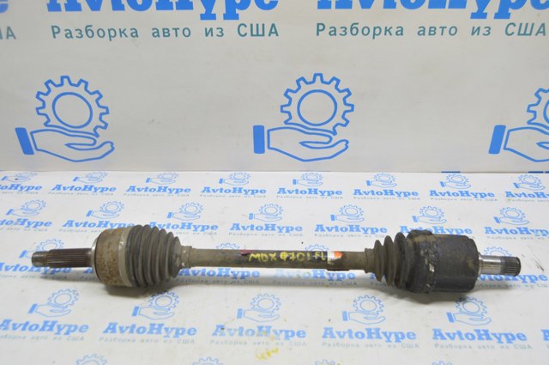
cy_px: 182
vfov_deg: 38.3
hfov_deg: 55.2
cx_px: 274
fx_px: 525
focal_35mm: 34
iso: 400
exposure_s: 1/20
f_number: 5.6
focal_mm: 23
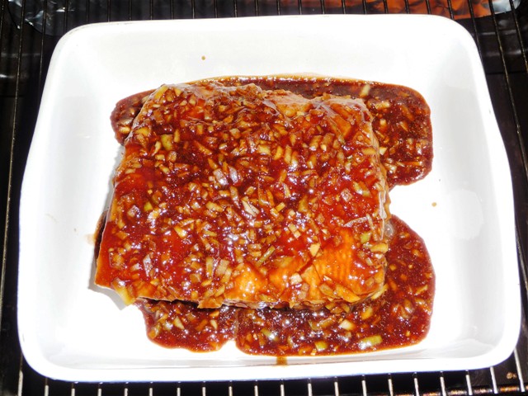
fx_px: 732
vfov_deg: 30.3
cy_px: 198
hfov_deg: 39.7
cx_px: 264
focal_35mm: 48
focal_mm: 8
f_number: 4.2
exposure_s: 1/30
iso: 100
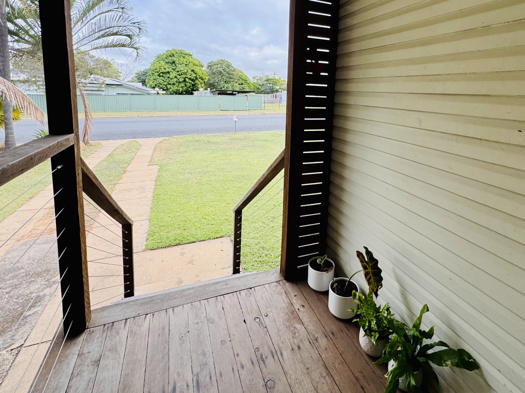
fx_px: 288
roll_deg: -1.9
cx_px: 304
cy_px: 133
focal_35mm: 19
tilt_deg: -7.7
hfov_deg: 84.0
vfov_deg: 66.9
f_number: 2.2
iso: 40
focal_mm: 2.22
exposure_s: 1/248
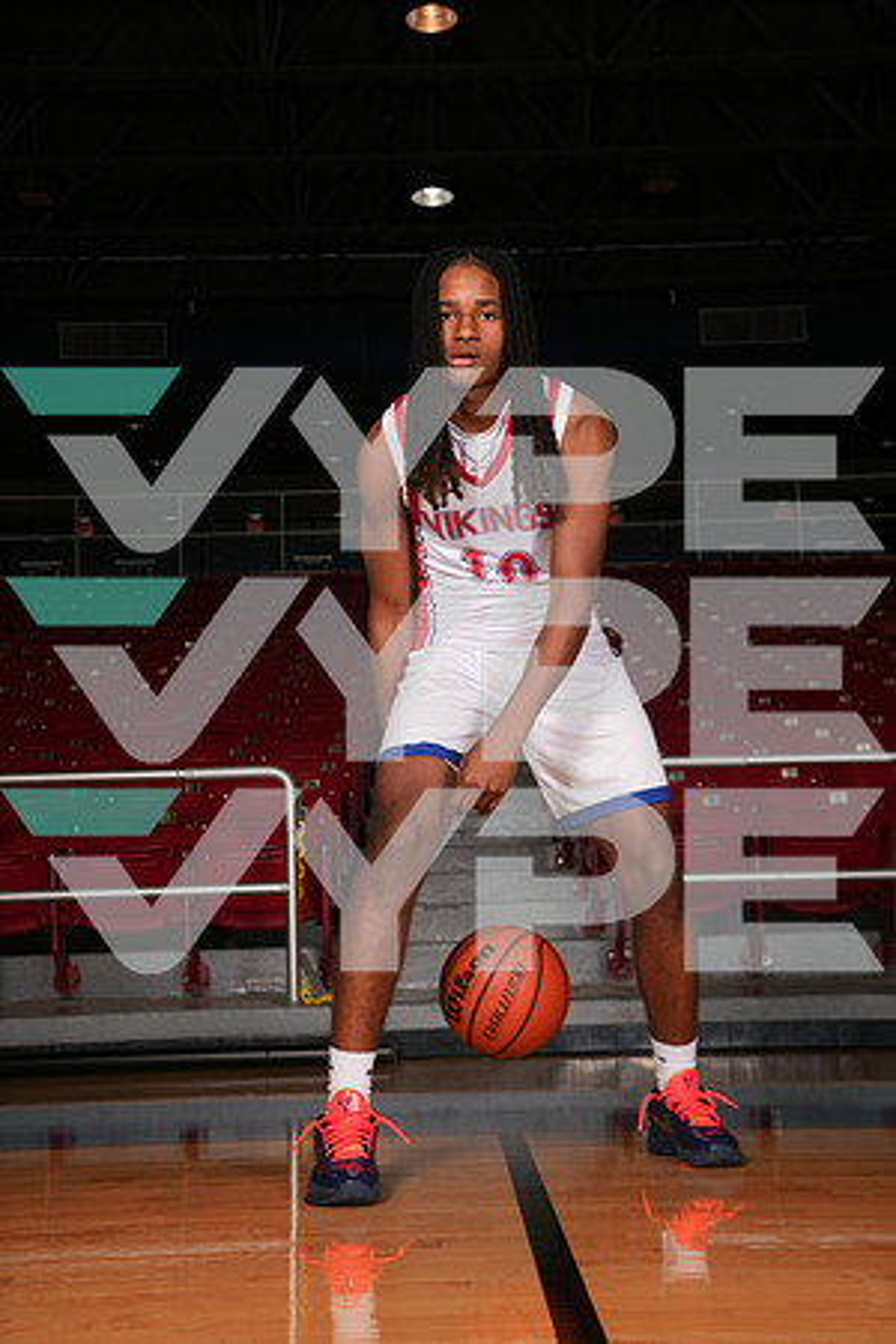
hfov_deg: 28.1
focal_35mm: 48
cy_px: 672
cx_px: 448
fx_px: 1792
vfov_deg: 41.1
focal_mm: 48
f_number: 8
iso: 400
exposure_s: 1/200
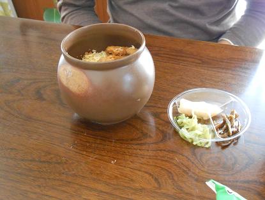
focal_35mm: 44
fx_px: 337
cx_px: 132
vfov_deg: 32.9
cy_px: 100
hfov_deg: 42.9
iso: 800
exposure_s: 1/30
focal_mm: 7.8
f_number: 4.5
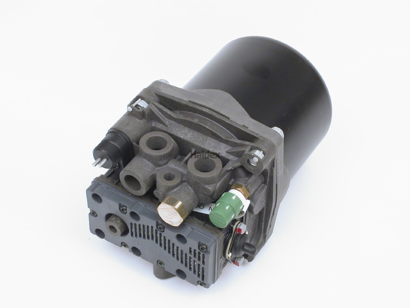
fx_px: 888
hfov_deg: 26.0
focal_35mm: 75
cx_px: 205
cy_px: 154
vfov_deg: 19.6
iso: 100
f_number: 6.7
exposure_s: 1.5
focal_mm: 15.4
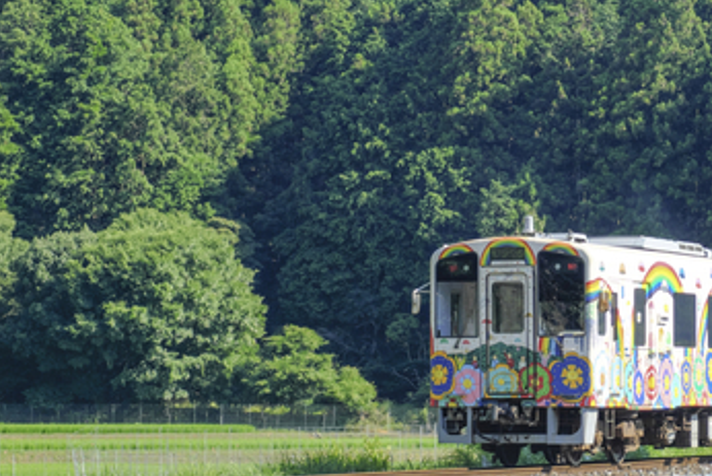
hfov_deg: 13.0
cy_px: 254
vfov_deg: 8.8
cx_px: 562
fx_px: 3106
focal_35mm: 157
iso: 320
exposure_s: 1/500
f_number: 5.6
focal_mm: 45
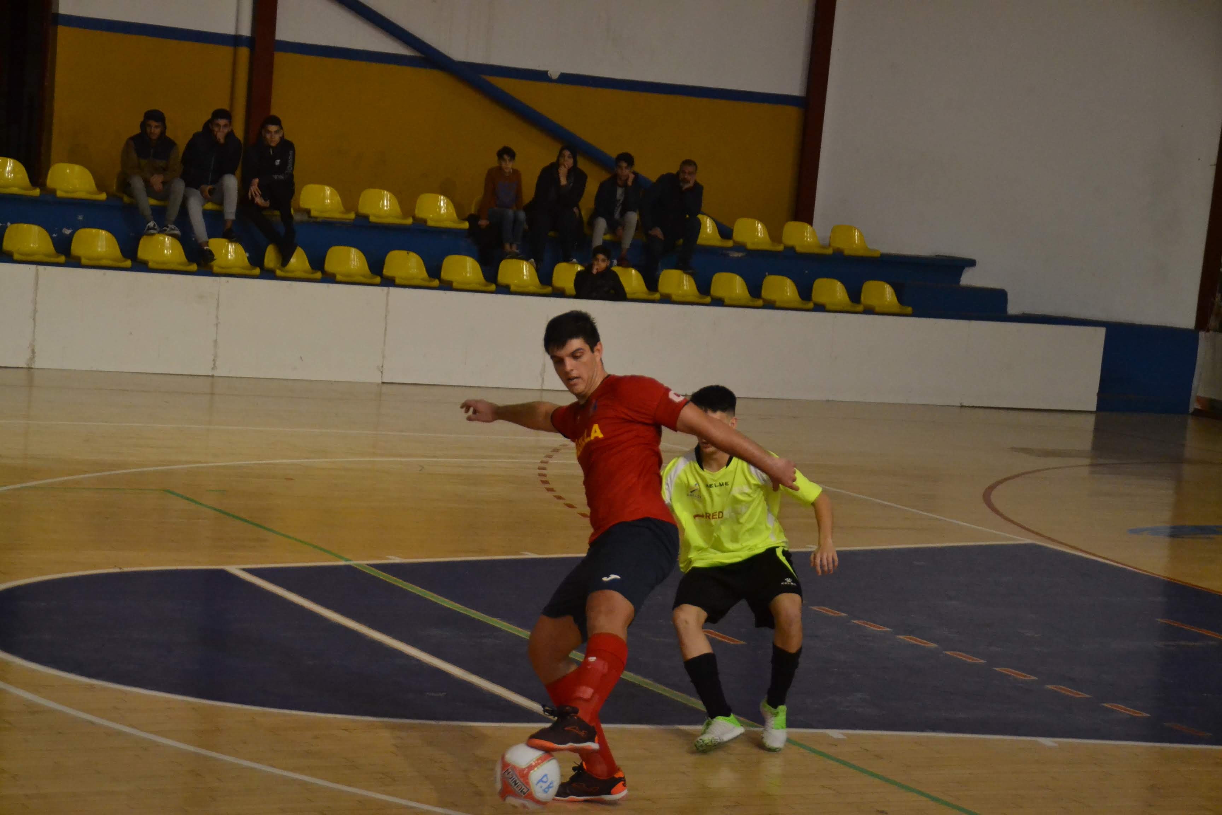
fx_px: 3055
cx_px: 611
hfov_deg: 22.6
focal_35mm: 90
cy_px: 408
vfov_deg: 15.2
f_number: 5
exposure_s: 1/1000
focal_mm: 60
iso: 3200
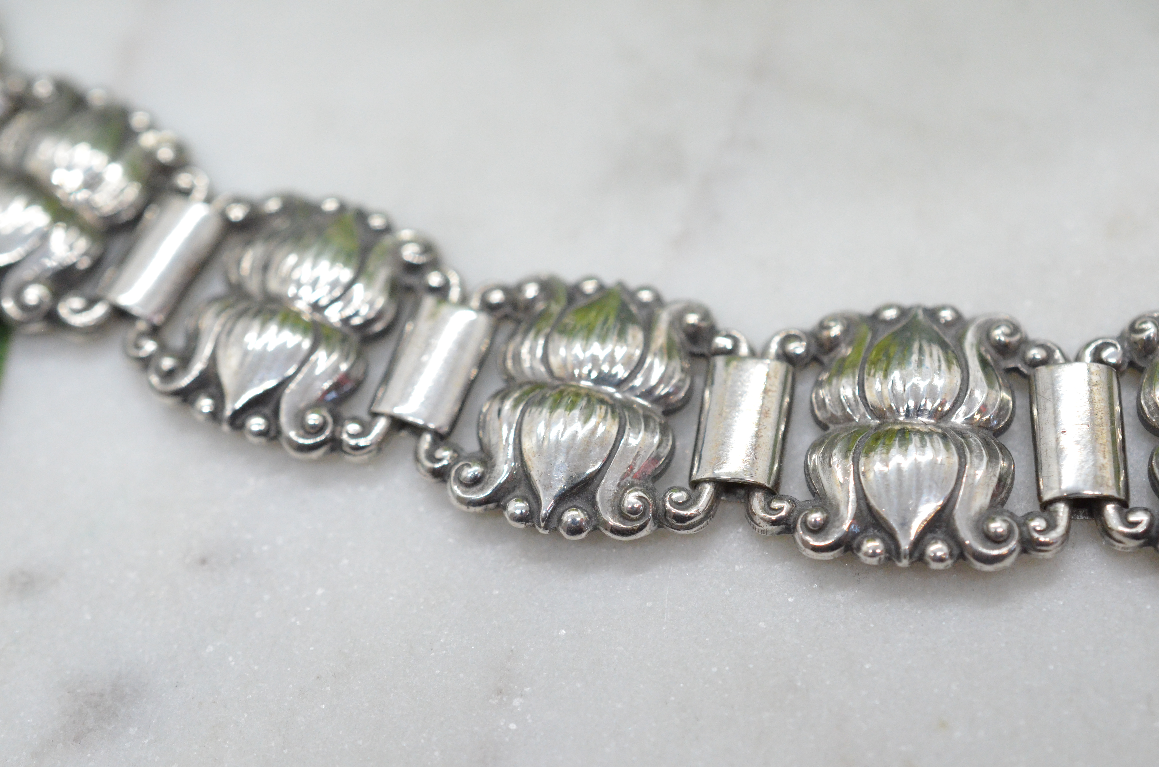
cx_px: 580
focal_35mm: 60
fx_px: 1928
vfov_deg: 22.5
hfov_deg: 33.5
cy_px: 384
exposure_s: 1/1000
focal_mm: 40
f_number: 6.3
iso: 4000
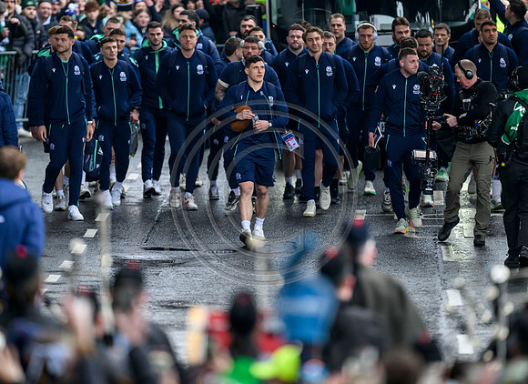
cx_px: 235
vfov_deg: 3.4
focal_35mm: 432
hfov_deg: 4.6
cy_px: 189
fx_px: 6513
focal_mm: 400
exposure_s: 1/1000
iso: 3200
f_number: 2.8
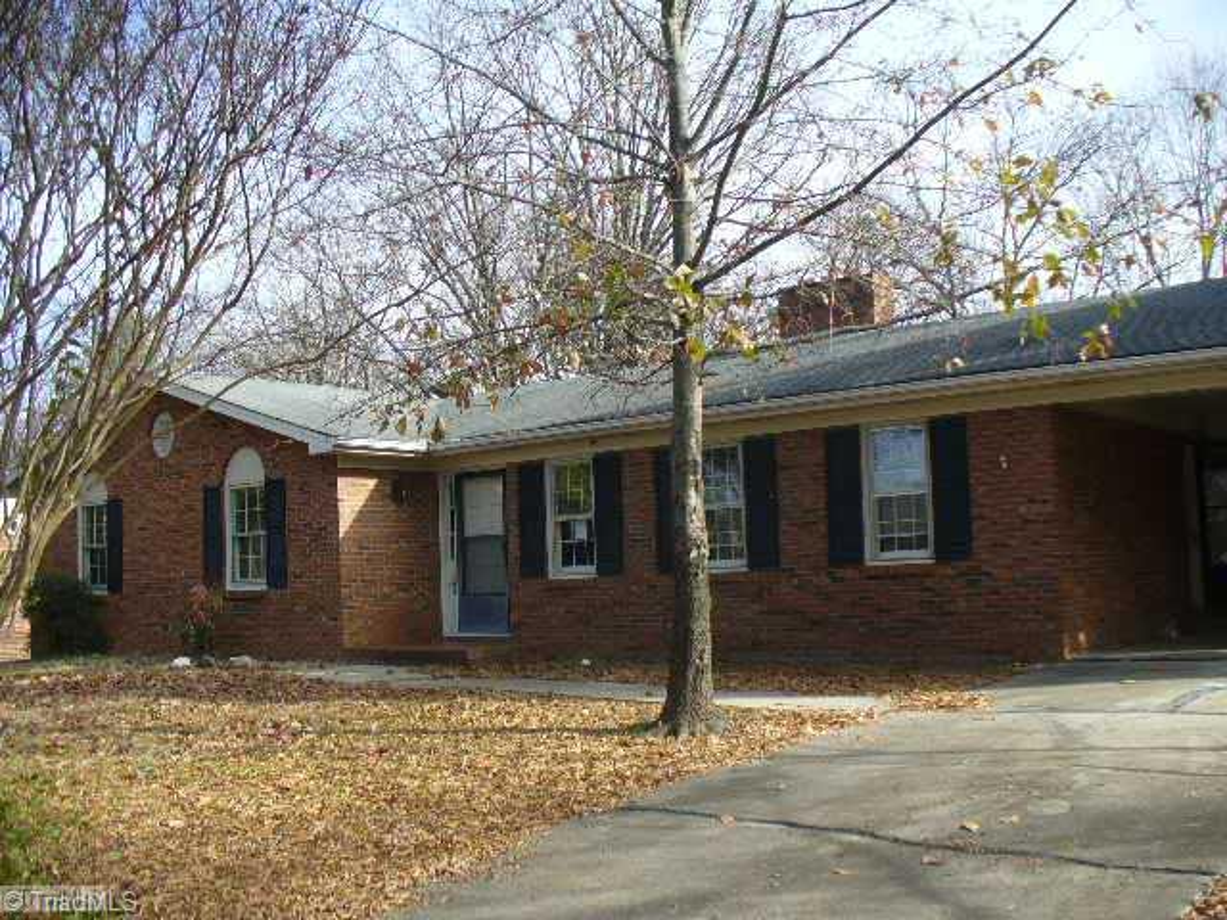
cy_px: 460
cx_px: 614
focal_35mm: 37
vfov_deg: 38.7
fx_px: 1312
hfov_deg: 50.1
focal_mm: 6.1
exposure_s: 1/400
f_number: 2.8
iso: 80
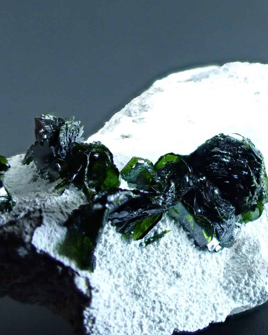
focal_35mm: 40
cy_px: 171
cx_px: 200
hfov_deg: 36.5
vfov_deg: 45.8
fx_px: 397
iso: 400
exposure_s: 1/125
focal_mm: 5.4
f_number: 3.2
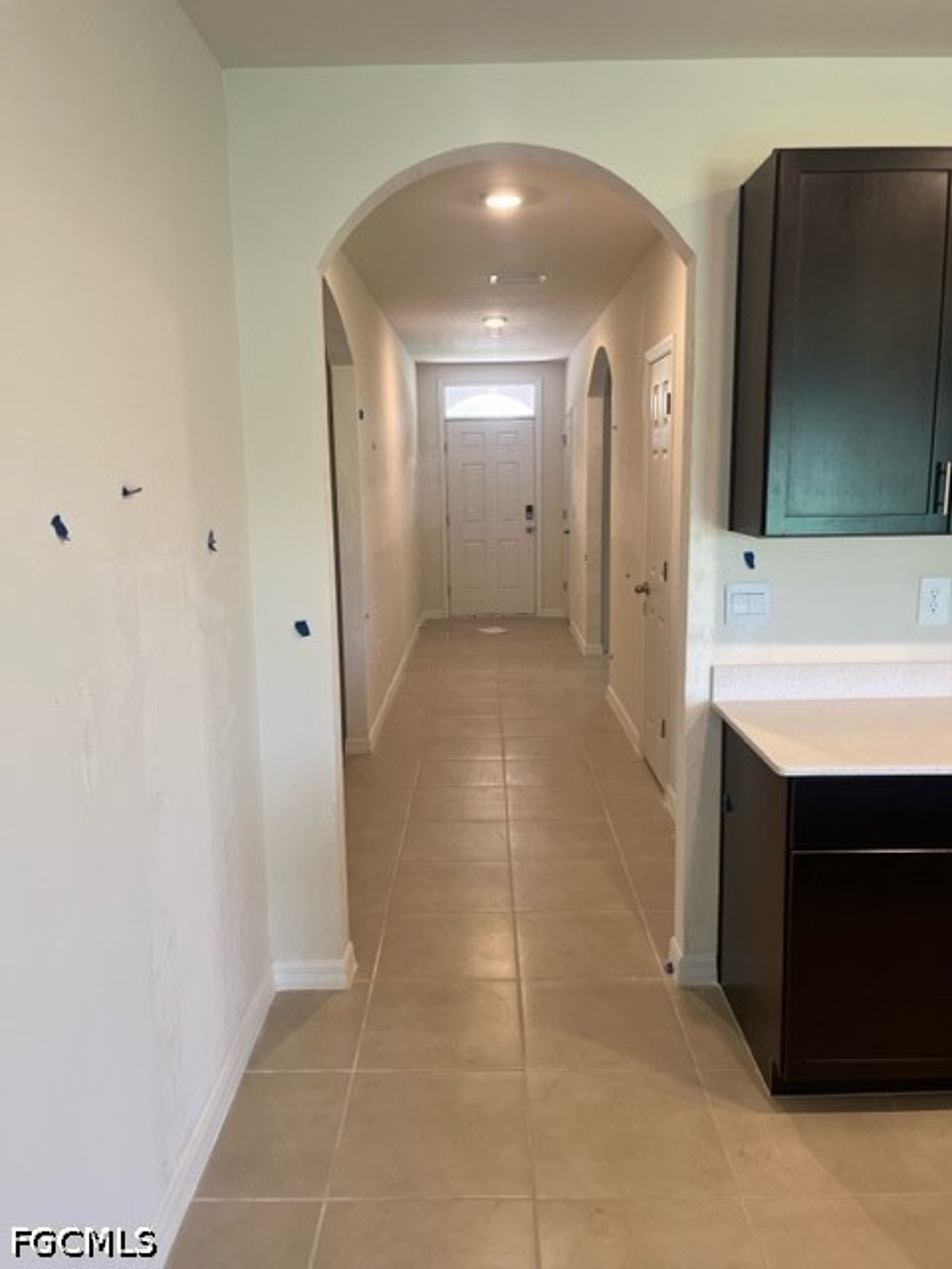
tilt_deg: -8.8
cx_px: 476
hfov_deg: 53.1
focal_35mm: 26
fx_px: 953
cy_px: 634
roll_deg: +2.7
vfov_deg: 67.3
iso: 80
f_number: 1.6
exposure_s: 1/60
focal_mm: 5.1
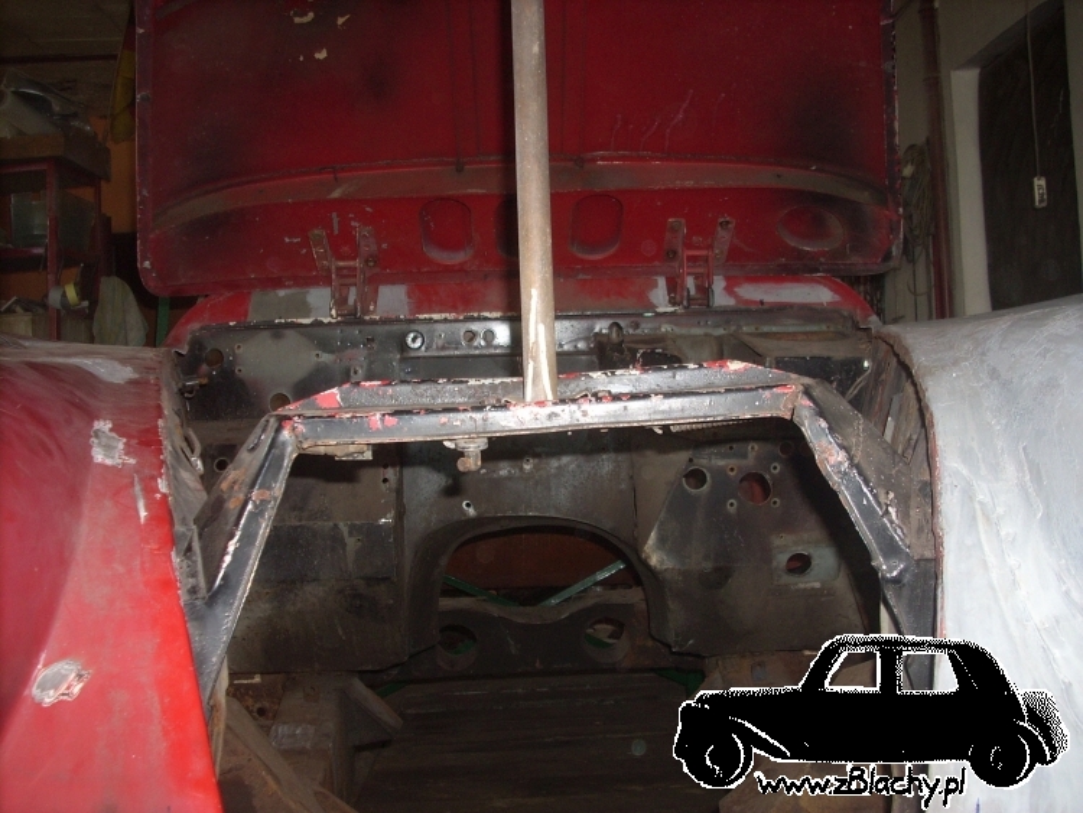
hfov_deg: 50.1
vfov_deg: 38.7
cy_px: 406
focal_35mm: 37
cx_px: 542
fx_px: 1158
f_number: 2.8
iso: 100
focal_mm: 6.2
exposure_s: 1/60
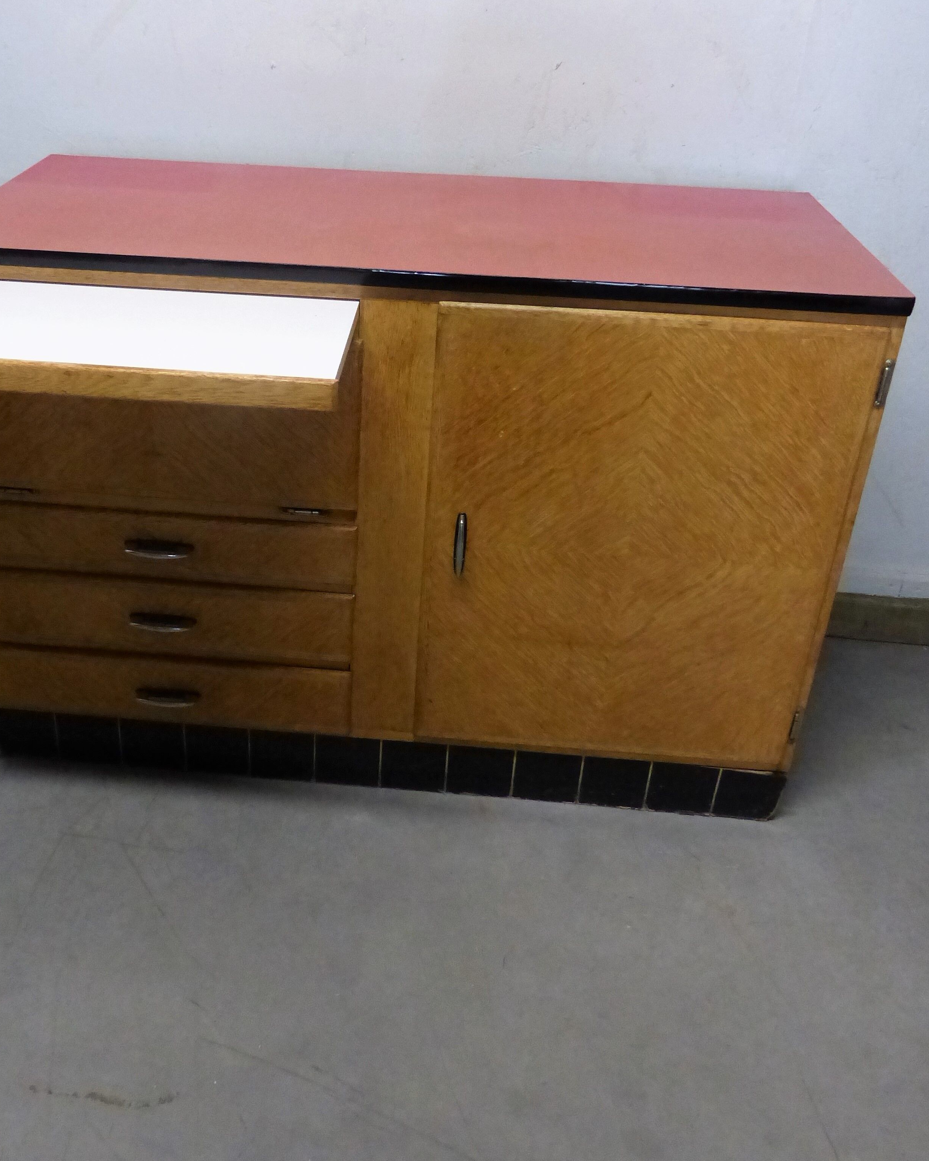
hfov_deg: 44.3
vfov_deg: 54.0
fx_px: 1134
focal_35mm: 33
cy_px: 487
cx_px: 368
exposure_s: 1/50
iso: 800
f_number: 2.8
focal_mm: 4.5
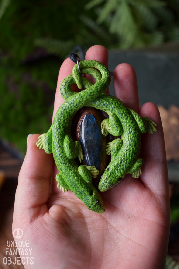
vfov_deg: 29.9
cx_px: 90
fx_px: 503
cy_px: 134
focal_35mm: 68
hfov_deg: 20.2
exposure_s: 1/60
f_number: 5
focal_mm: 45
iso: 450
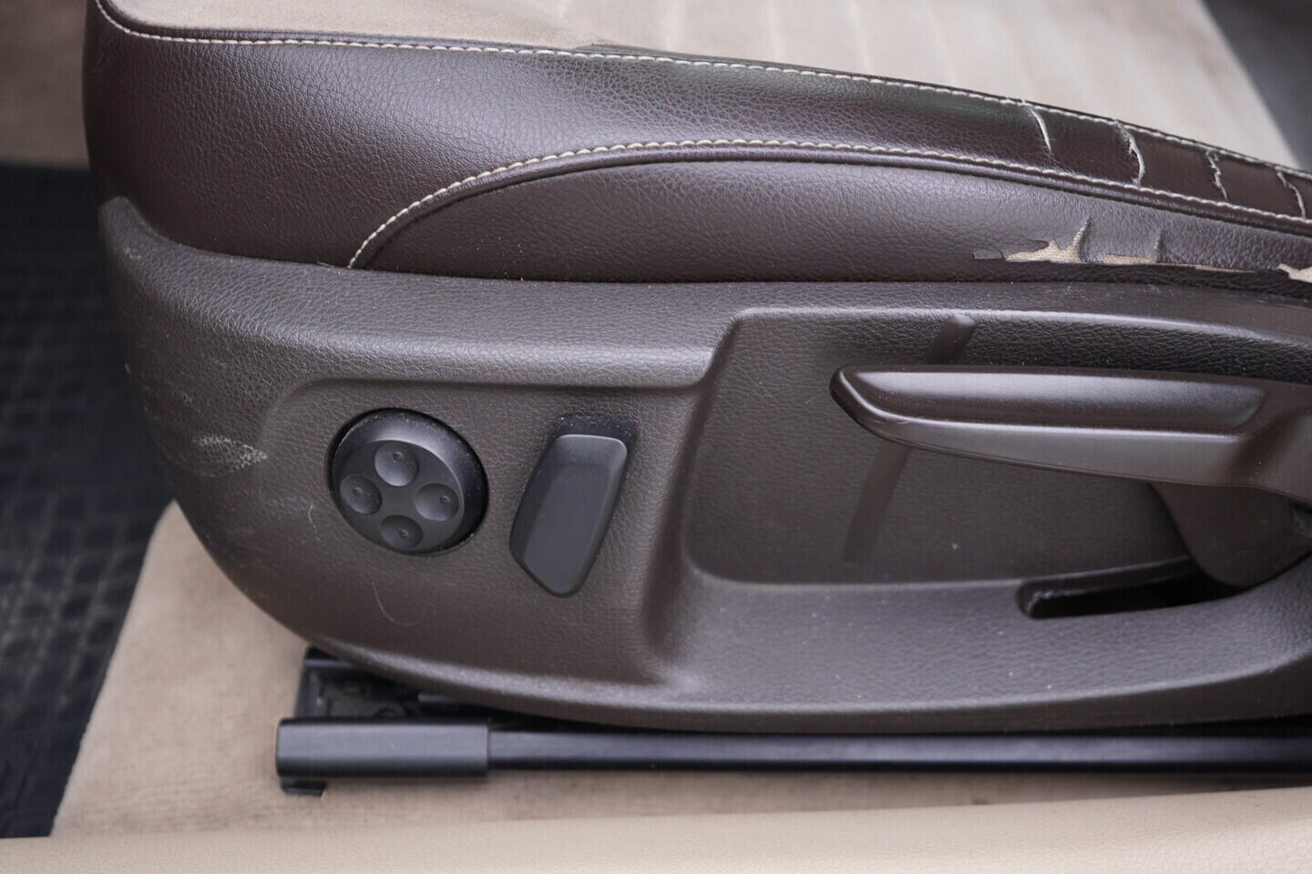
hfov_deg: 53.1
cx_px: 656
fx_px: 1312
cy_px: 437
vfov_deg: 36.9
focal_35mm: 36
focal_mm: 24
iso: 200
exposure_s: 1/40
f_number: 2.8
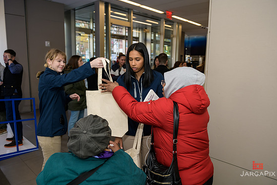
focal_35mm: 25
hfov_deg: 71.5
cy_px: 91
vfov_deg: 51.3
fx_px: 192
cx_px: 144
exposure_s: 1/125
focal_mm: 24
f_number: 3.2
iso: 200
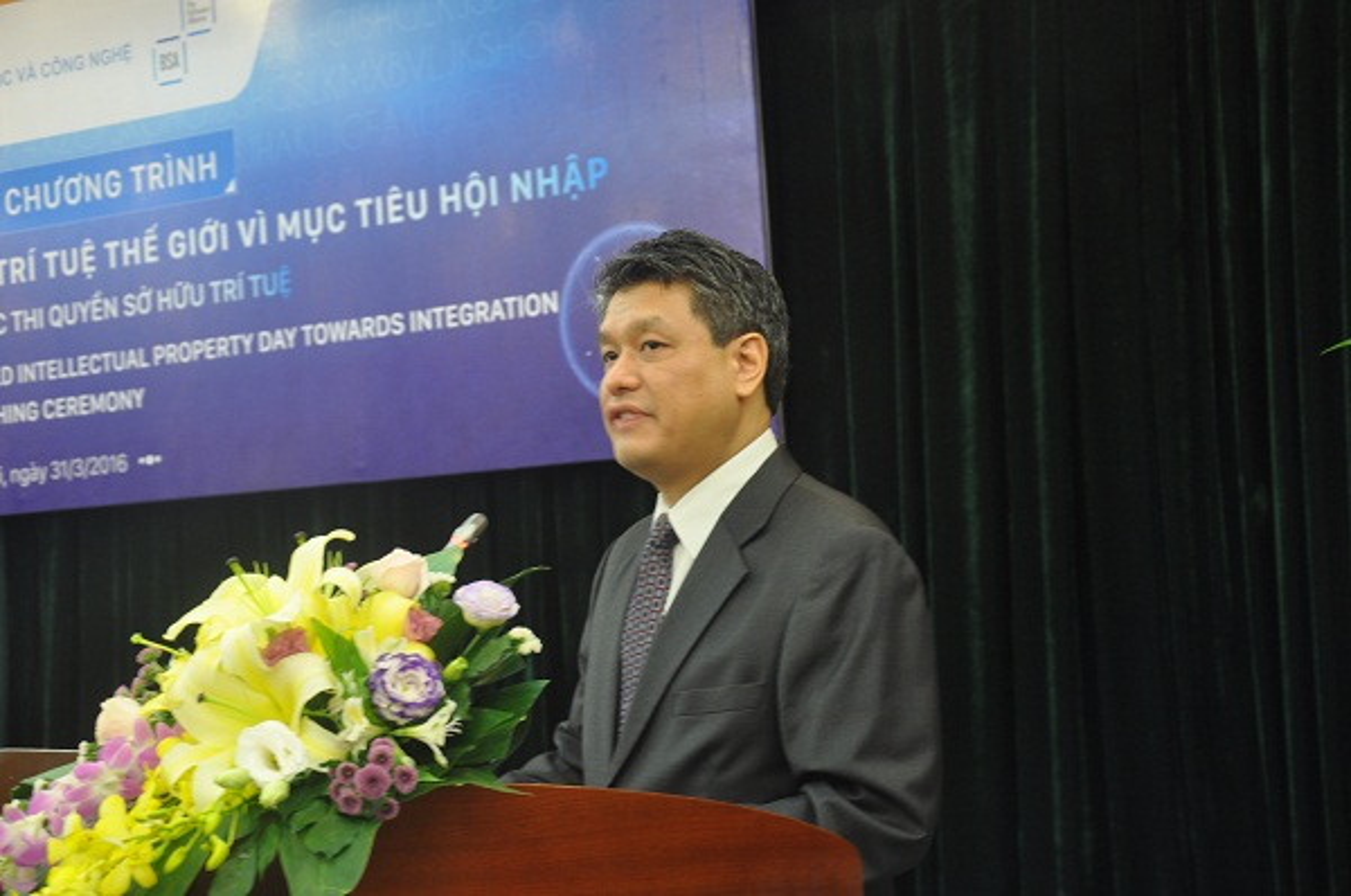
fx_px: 2360
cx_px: 676
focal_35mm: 63
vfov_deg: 21.5
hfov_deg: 31.9
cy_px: 448
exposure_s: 1/13
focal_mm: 42
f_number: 4.8
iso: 640
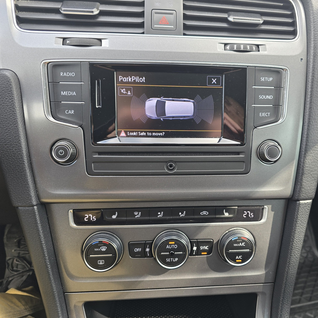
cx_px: 194
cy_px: 156
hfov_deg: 56.8
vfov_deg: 57.3
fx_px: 291
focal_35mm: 28
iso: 40
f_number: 1.7
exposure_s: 1/62
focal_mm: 6.3
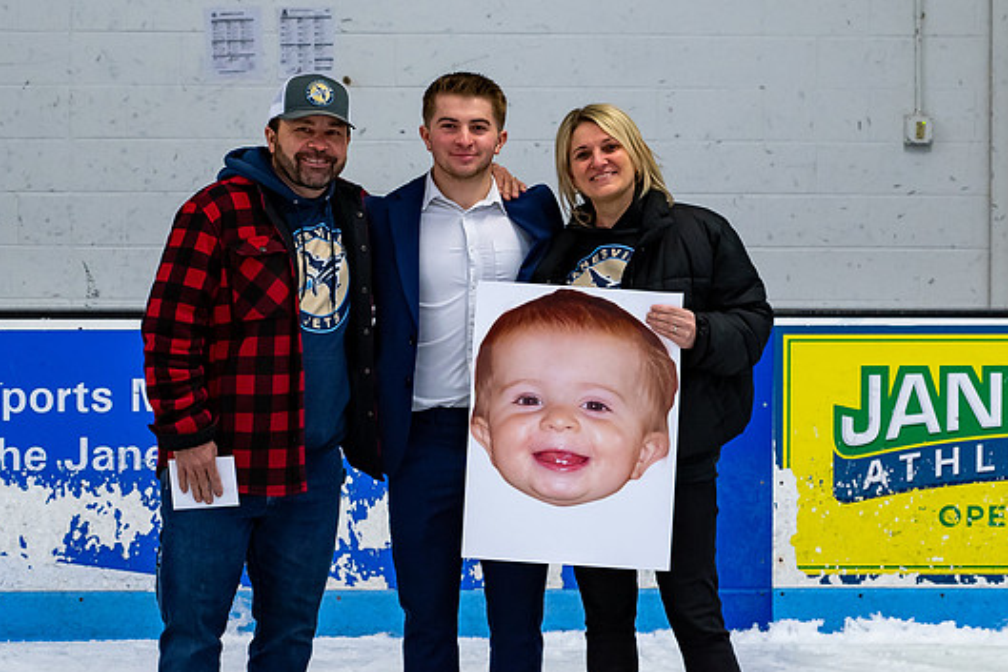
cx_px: 493
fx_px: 3249
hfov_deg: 17.6
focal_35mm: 116
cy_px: 283
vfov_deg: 11.8
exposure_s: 1/250
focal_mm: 48
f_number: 4.5
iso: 500
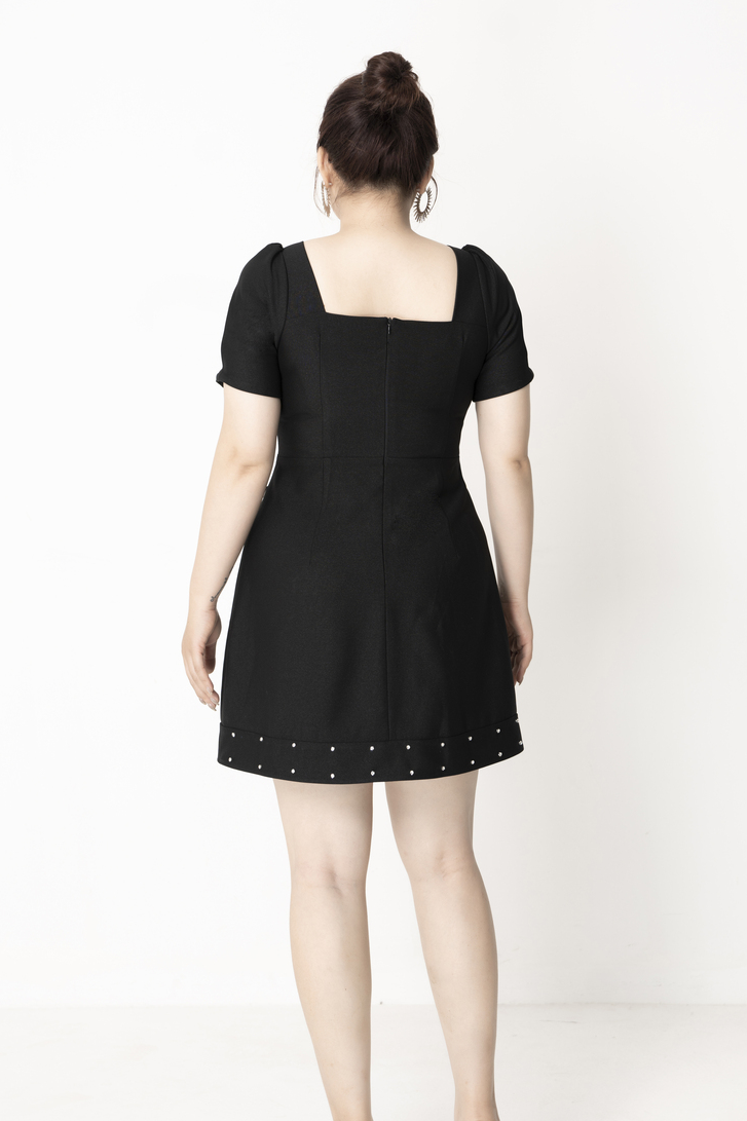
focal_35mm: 66
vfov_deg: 30.5
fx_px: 2055
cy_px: 544
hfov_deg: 20.6
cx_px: 379
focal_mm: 48
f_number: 4
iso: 160
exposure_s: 1/160
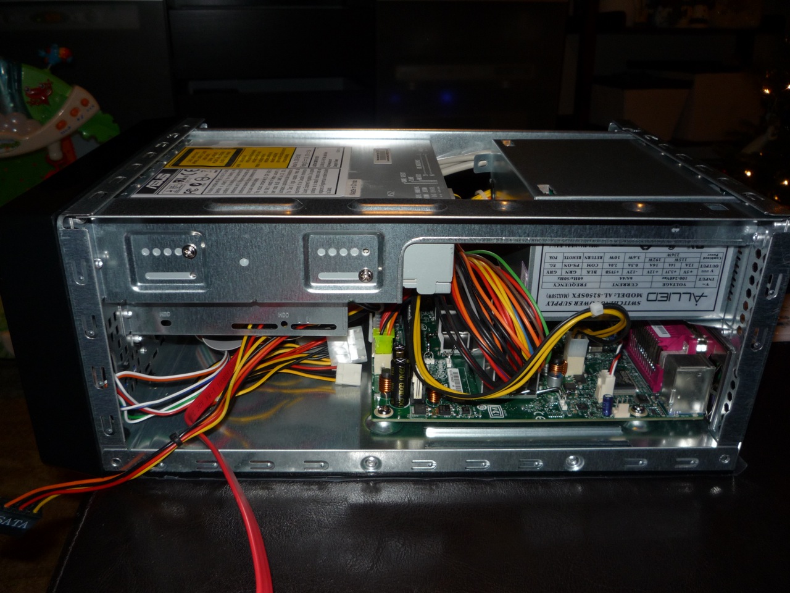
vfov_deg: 46.8
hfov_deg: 60.0
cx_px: 395
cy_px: 296
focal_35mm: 30
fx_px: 685
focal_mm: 5.2
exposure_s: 1/30
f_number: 4
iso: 100
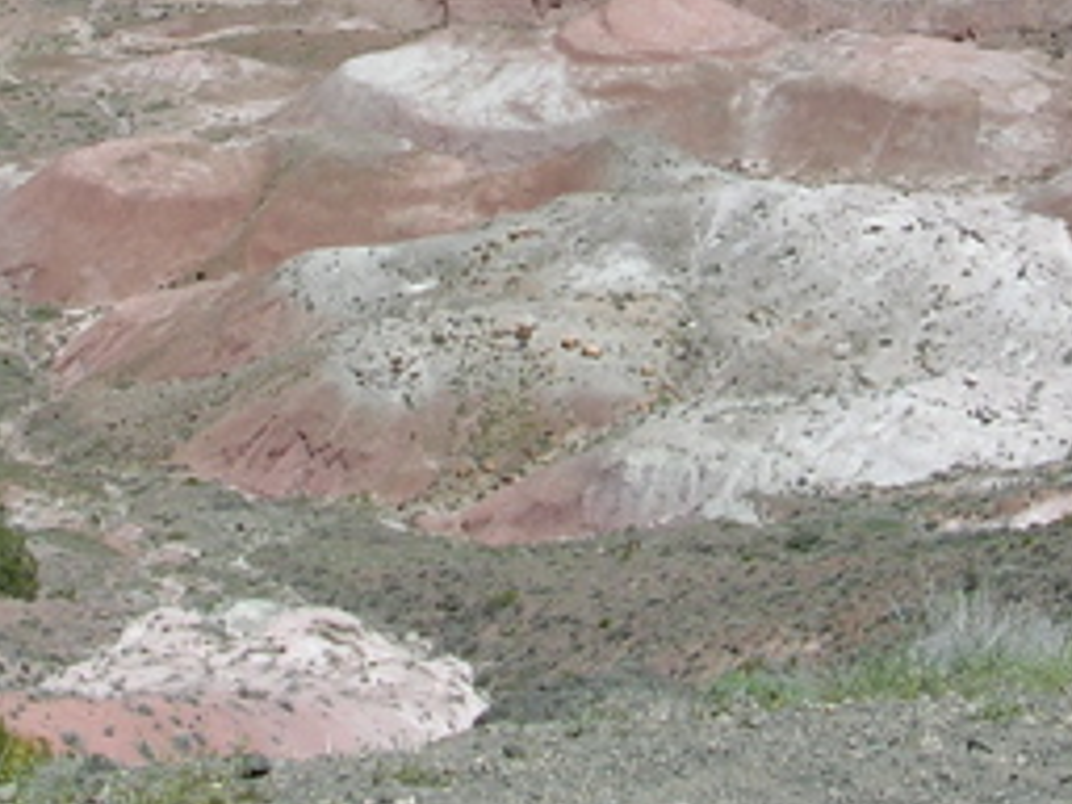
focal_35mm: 95
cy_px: -147
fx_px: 2942
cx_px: 708
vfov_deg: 15.1
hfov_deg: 20.6
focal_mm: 5.8
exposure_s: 1/398
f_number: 5.6
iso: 50
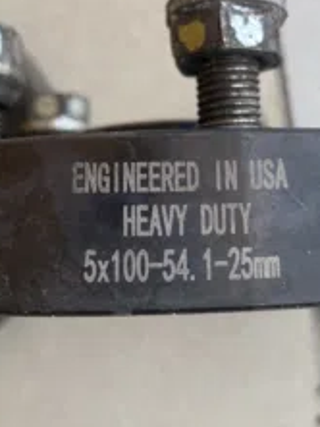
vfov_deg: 40.2
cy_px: 164
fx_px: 579
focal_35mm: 47
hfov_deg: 30.9
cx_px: 175
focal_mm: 4.25
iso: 32
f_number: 1.8
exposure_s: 1/197
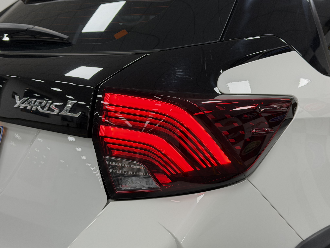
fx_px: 458
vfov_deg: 30.3
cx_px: 165
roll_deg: -1.8
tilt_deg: -7.7
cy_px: 124
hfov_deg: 39.7
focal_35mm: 48
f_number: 1.78
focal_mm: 6.76
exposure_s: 1/50
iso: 100
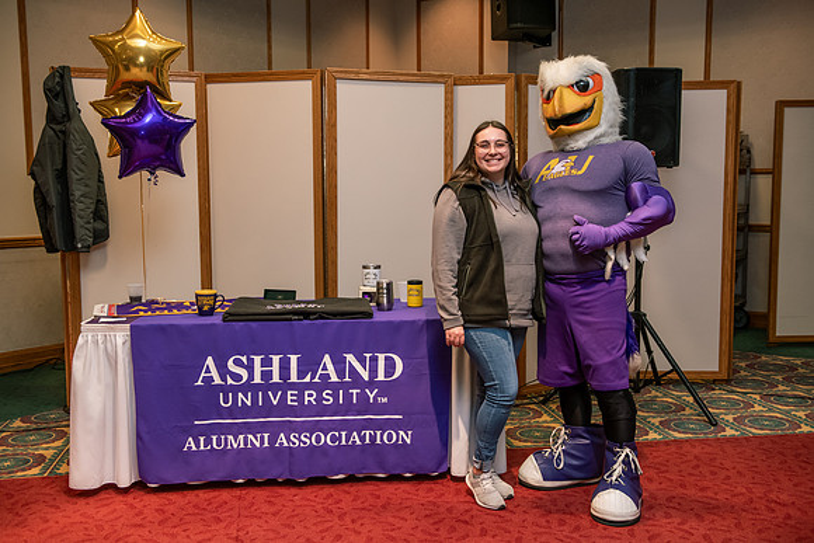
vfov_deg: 35.1
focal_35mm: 38
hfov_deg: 50.7
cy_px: 272
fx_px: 859
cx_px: 407
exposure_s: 1/160
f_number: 3.5
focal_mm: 38
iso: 1600
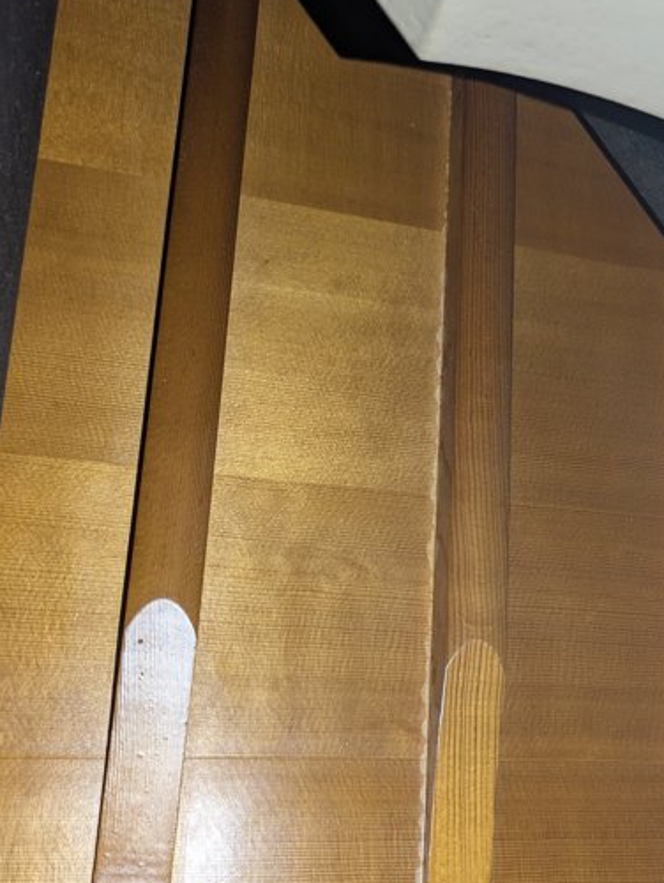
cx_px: 391
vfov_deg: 50.1
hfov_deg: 39.6
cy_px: 611
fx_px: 919
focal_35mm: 36
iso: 347
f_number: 1.89
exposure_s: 1/120
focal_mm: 5.43
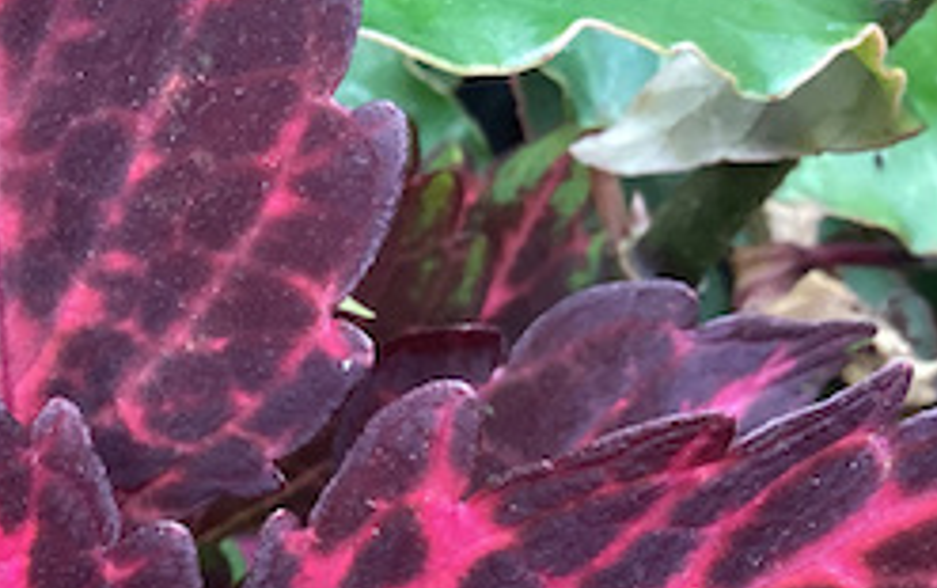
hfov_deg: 23.4
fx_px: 2173
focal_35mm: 85
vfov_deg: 14.8
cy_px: 732
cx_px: 8
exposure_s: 1/60
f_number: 2.4
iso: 200
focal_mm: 3.3
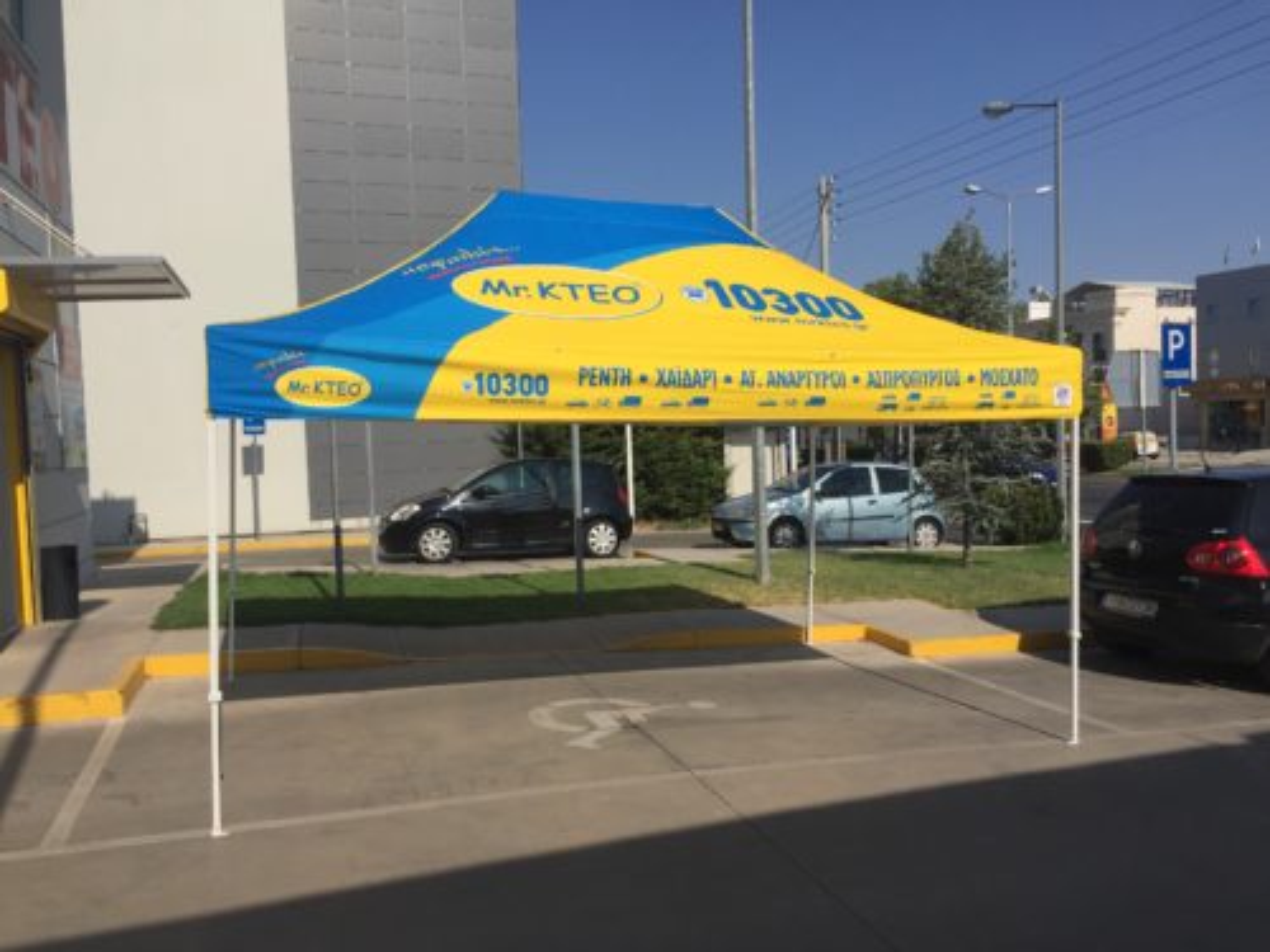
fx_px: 1064
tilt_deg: -4.8
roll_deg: +0.6
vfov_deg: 48.2
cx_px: 635
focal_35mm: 29
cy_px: 476
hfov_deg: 61.7
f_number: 2.2
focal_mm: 4.15
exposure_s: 1/4405
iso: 32
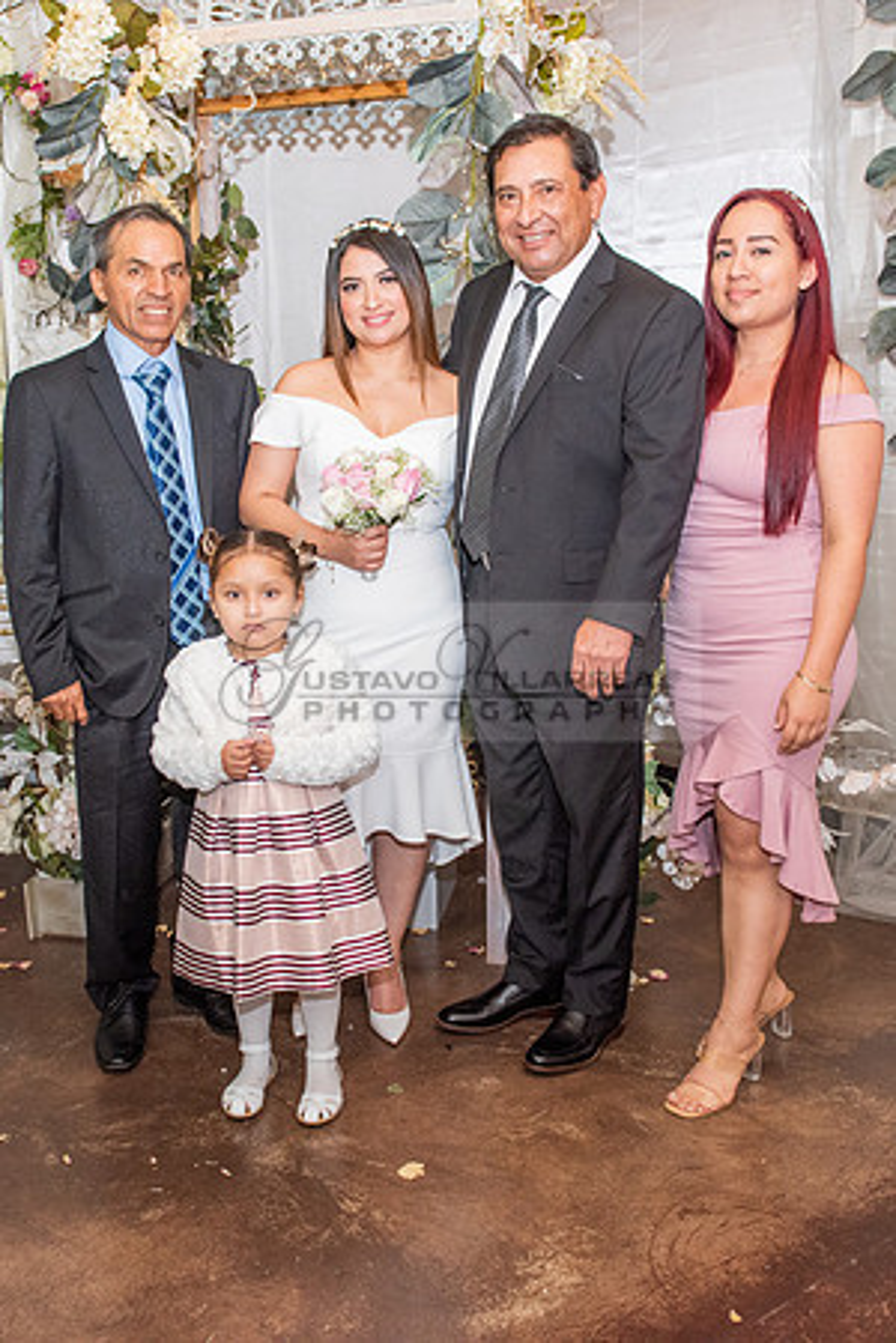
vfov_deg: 53.1
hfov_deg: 36.8
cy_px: 672
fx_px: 1344
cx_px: 389
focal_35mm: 36
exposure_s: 1/125
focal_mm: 24
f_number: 4.5
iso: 1600
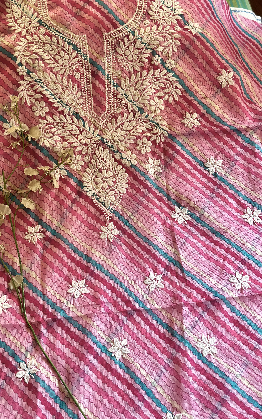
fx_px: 583
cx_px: 109
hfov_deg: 25.3
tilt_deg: -60.3
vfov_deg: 39.6
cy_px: 209
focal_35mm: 51
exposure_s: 1/102
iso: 125
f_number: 1.78
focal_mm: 6.86
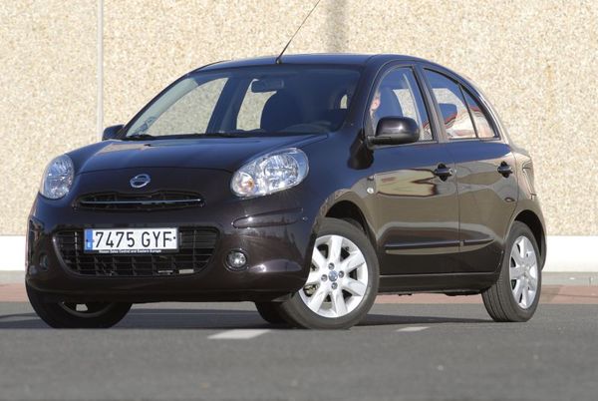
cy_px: 200
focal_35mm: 188
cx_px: 299
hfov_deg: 11.0
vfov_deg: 7.3
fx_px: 3119
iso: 100
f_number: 9
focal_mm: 125
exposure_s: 1/250
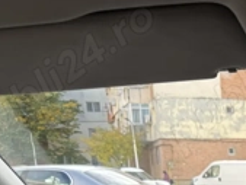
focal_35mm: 85
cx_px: 365
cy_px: 315
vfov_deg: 15.4
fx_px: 604
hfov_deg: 20.0
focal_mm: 6.76
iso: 80
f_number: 1.78
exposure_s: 1/304
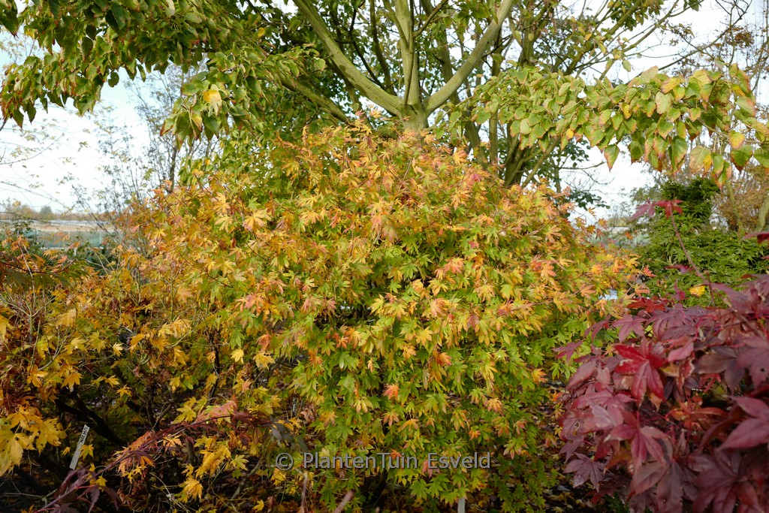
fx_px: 598
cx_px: 384
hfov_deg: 65.5
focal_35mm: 28
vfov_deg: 46.4
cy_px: 256
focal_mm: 28
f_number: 4
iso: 400
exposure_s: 1/500
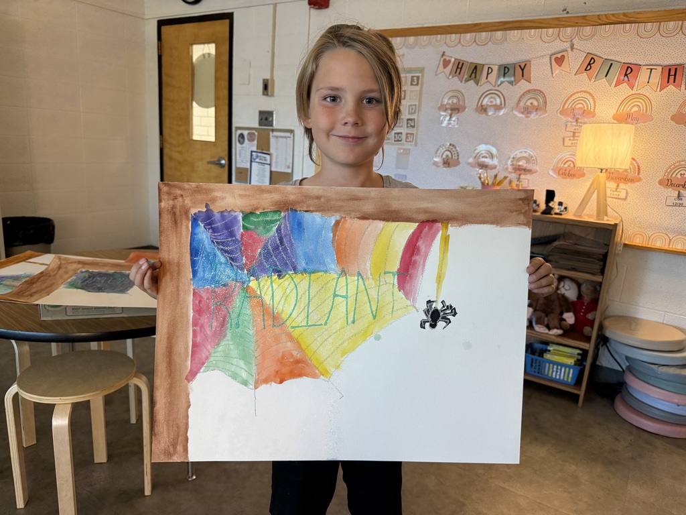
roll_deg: -4.1
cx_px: 343
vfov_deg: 56.8
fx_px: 476
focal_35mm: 24
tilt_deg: -12.9
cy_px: 258
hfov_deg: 71.6
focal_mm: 6.76
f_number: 1.78
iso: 250
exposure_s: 1/60
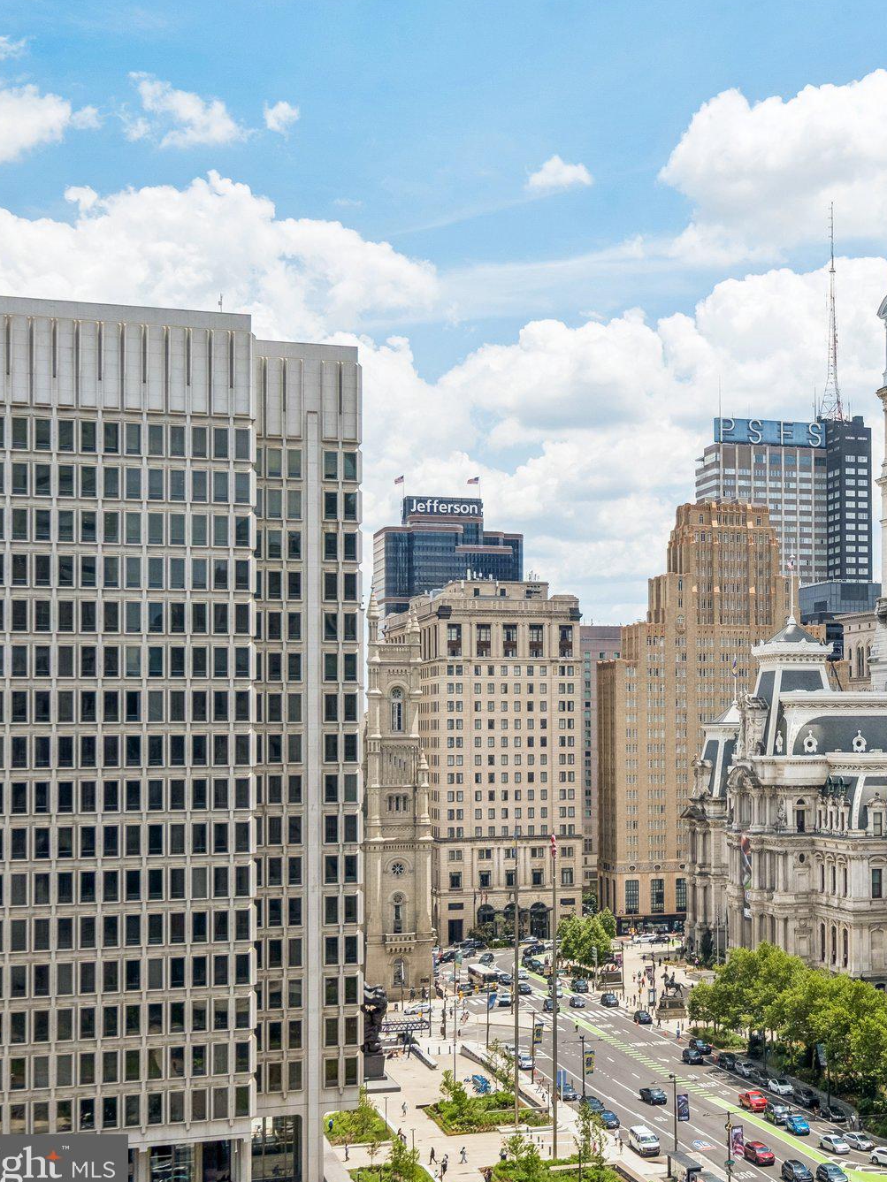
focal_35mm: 53
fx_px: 1810
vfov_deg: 36.2
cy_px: 595
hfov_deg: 26.4
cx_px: 837
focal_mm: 24
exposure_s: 1/550
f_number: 8
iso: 250
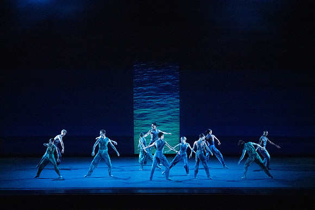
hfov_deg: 16.0
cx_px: 158
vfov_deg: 10.7
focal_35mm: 128
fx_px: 1120
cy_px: 105
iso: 25600
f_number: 5.6
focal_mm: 128
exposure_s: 1/400
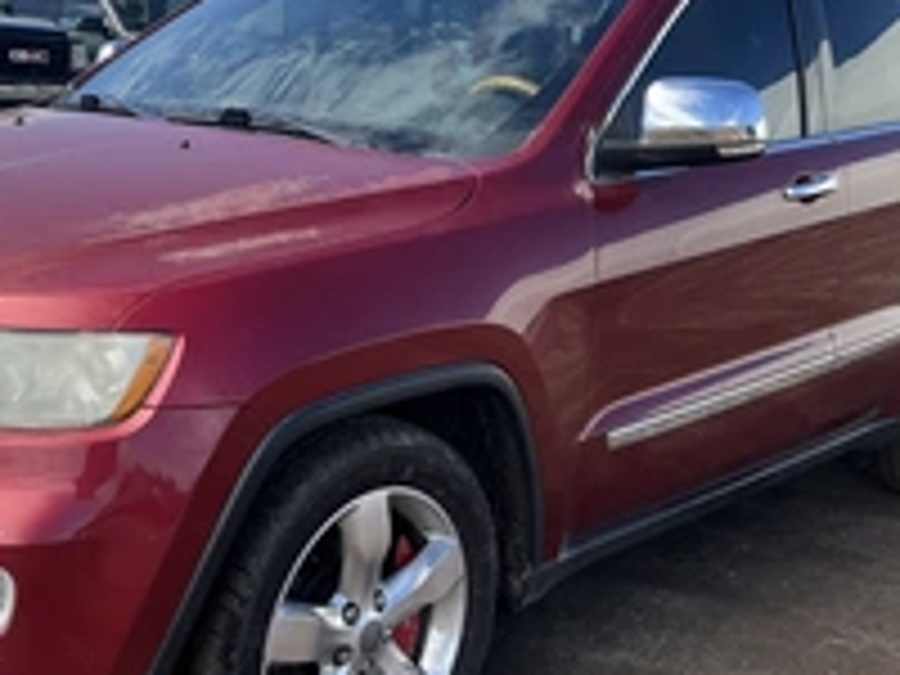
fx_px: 1508
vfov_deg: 25.2
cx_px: 310
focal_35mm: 58
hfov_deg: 33.0
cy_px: 338
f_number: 1.8
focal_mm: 3
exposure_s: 1/781
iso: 25
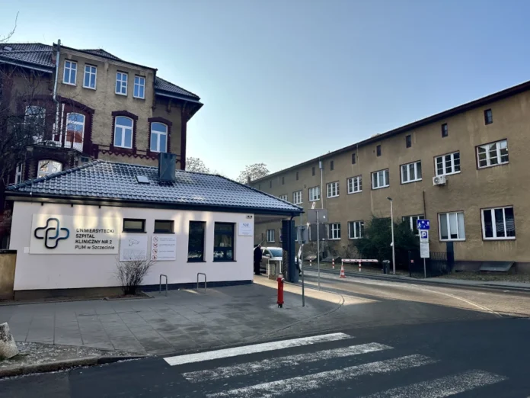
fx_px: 367
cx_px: 265
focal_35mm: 24
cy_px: 199
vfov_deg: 56.8
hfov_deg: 71.6
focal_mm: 6.86
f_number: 1.78
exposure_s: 1/4762
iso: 80
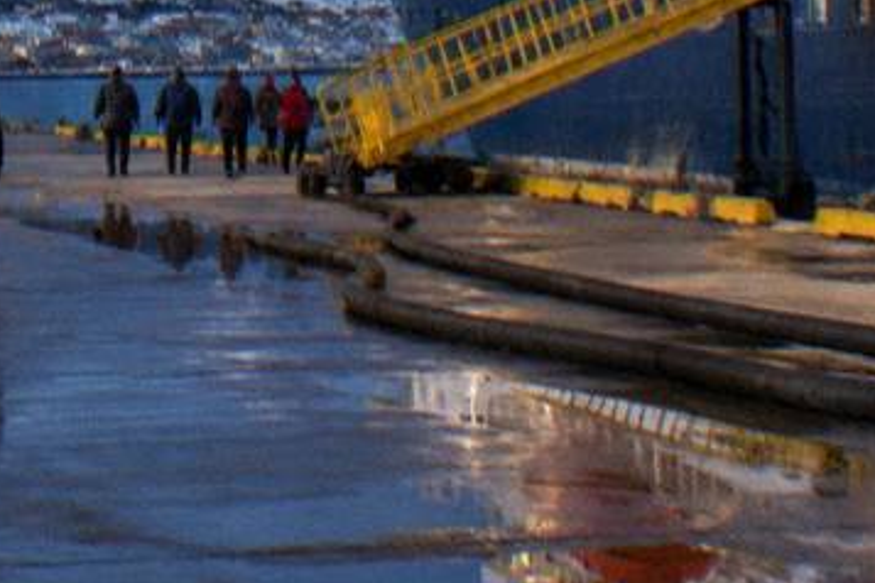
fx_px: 2722
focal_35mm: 112
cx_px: 402
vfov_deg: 12.1
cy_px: -10
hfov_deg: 18.3
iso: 5000
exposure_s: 1/30
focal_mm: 40
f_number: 7.1
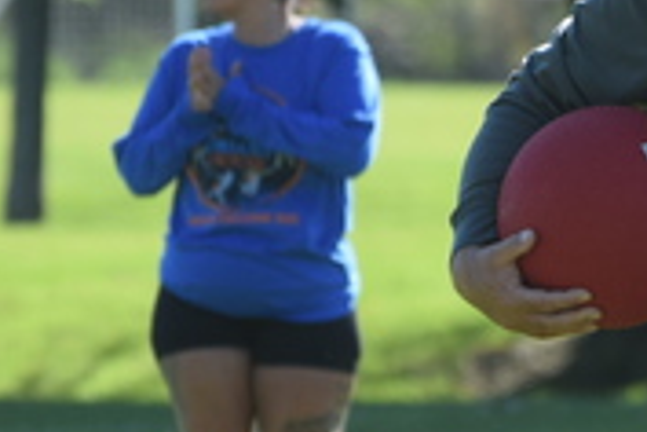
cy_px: 340
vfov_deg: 1.5
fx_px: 16363
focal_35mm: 911
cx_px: 866
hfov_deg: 2.3
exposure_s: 1/1000
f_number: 5.3
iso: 450
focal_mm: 195
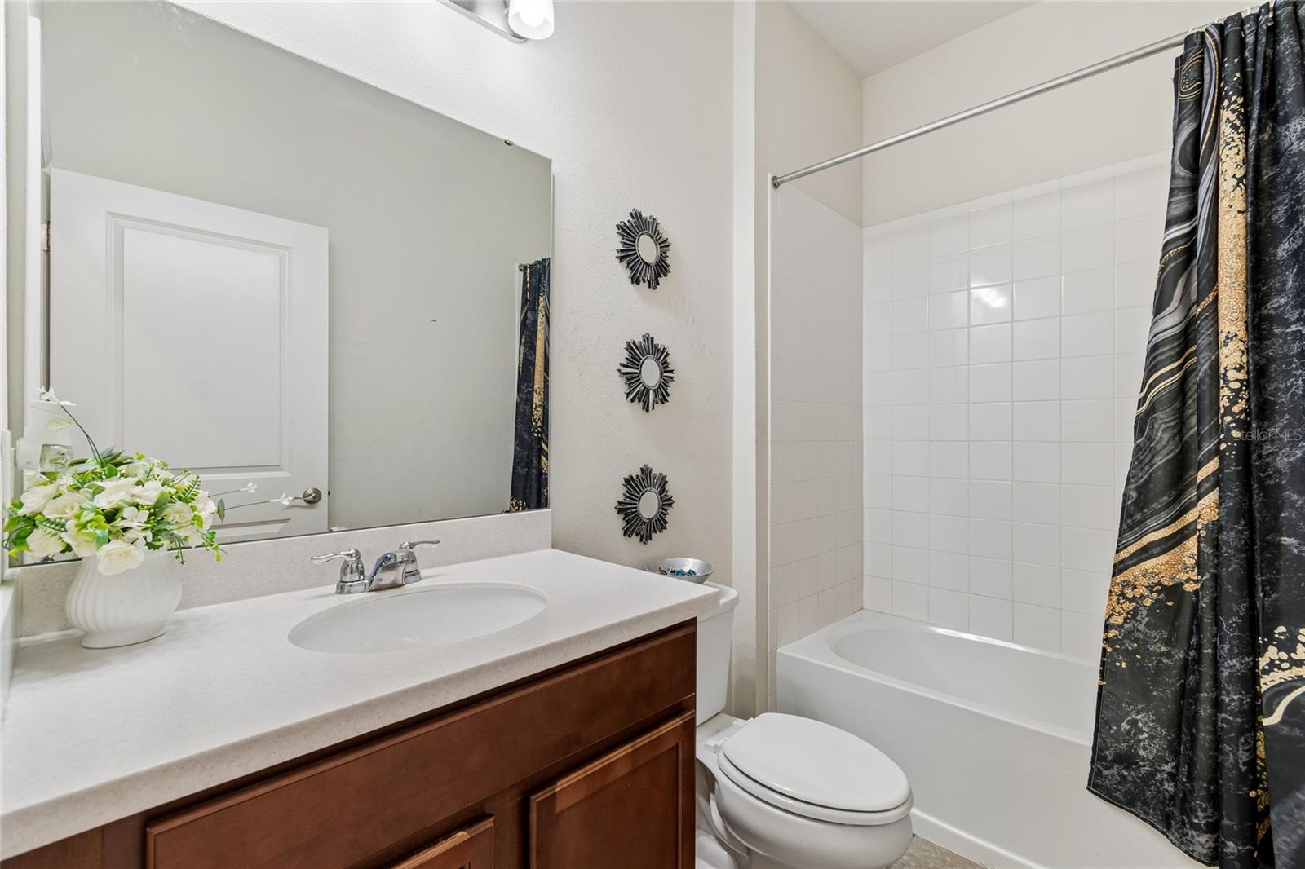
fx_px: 544
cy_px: 434
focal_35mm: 15
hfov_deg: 100.4
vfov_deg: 77.3
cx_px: 652
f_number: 7.1
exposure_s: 1/6
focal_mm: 10
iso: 100
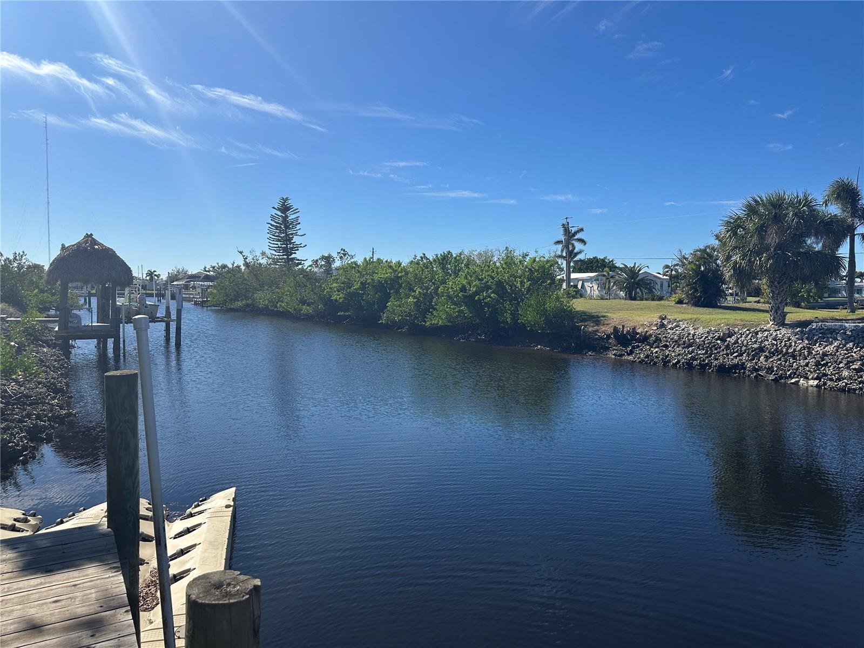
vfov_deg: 56.8
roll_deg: -0.9
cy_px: 324
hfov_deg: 71.6
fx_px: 599
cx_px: 432
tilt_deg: -2.4
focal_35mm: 24
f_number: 1.78
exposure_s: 1/6211
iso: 80
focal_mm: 6.86
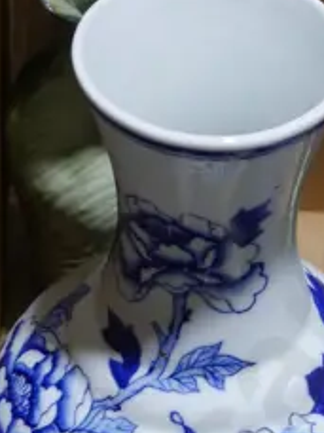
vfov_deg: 15.6
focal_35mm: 126
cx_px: 350
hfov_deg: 11.6
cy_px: 289
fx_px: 1572
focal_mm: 14
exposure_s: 1/100
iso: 200
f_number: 3.5
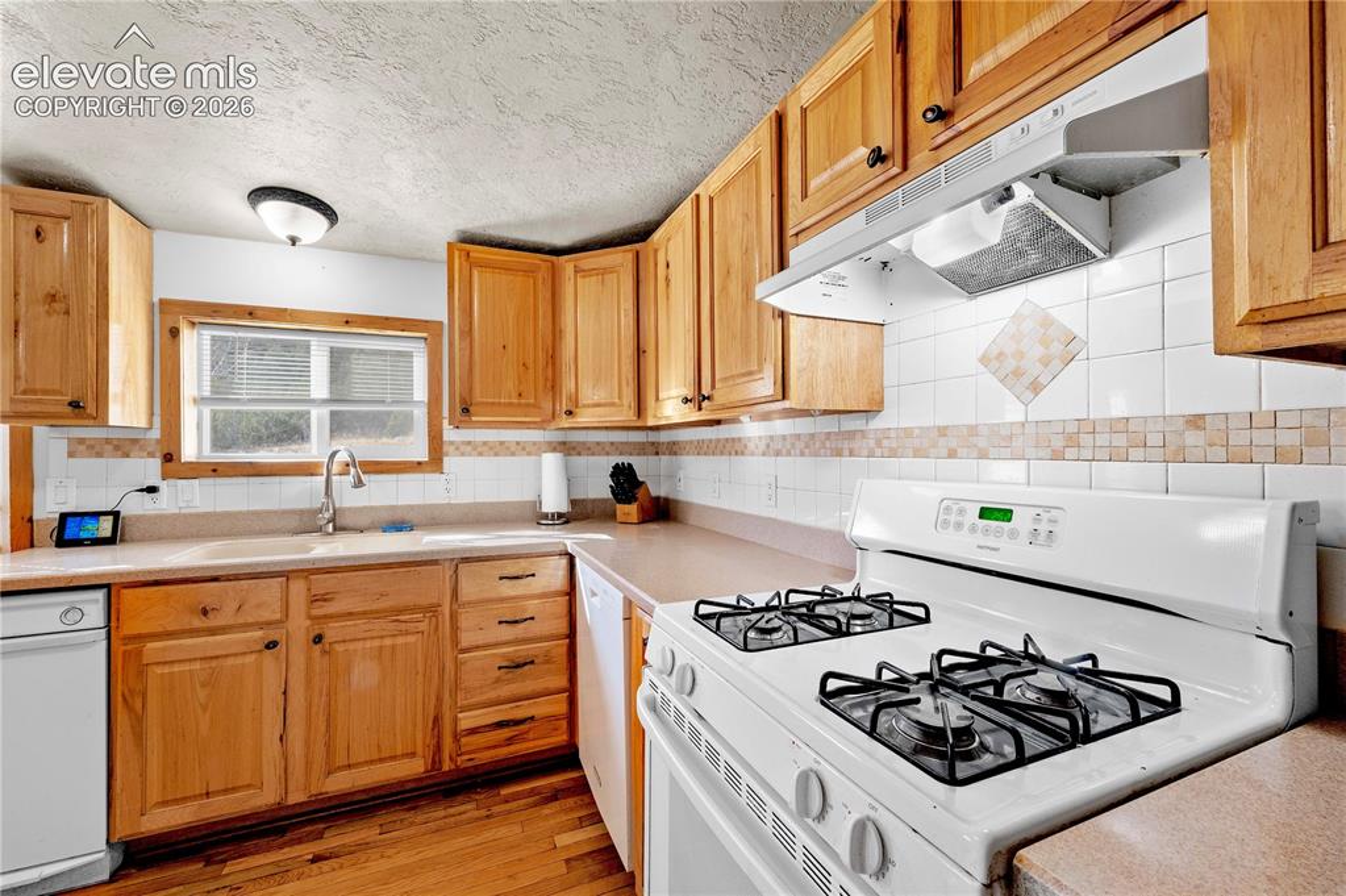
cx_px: 673
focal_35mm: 14
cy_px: 448
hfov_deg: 104.3
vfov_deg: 81.1
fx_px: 523
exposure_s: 1/6
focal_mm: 14
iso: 640
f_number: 14
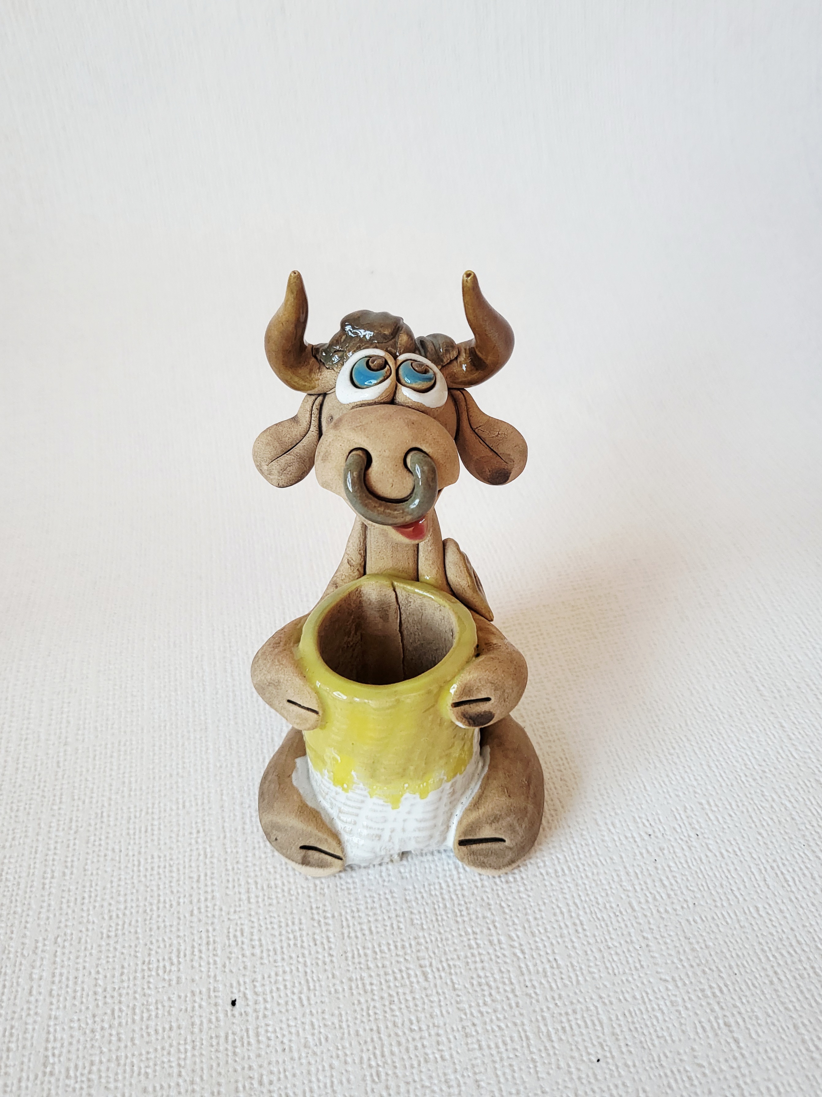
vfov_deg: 67.3
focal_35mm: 26
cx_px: 411
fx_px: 823
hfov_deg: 53.1
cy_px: 548
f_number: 1.8
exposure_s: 1/101
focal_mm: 4.25
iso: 160
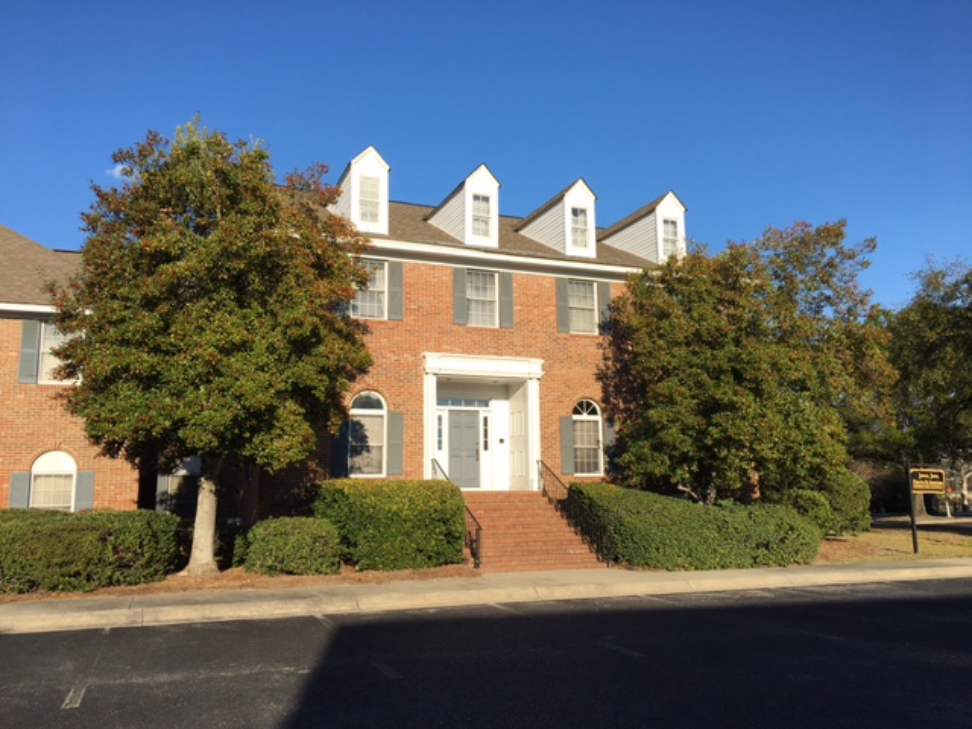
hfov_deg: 61.7
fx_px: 814
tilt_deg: +10.3
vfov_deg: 48.2
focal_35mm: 29
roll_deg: +0.1
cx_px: 486
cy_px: 364
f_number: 2.2
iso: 25
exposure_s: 1/1451
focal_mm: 4.15
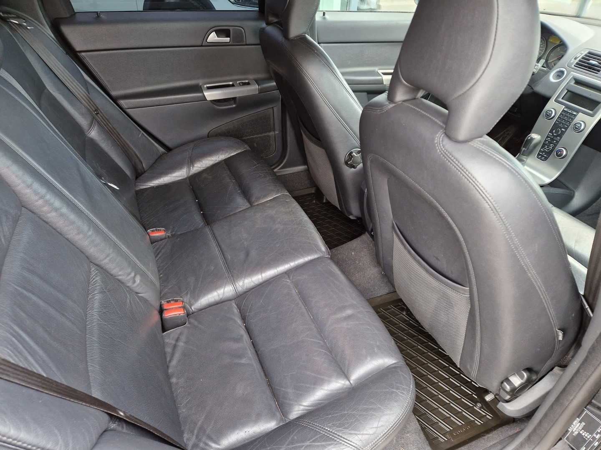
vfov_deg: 58.9
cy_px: 225
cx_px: 300
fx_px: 399
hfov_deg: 73.9
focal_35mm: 23
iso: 200
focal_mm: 5.4
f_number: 1.8
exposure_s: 1/100
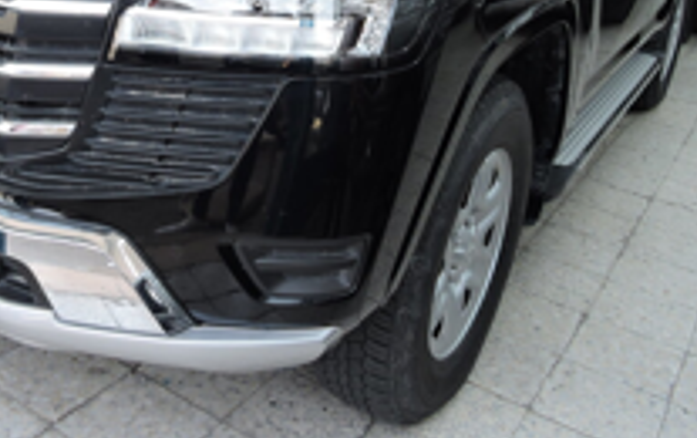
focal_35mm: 43
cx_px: 222
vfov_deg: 28.6
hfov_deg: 45.3
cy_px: 29
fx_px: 818
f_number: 3.3
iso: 100
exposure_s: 1/60
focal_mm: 4.3
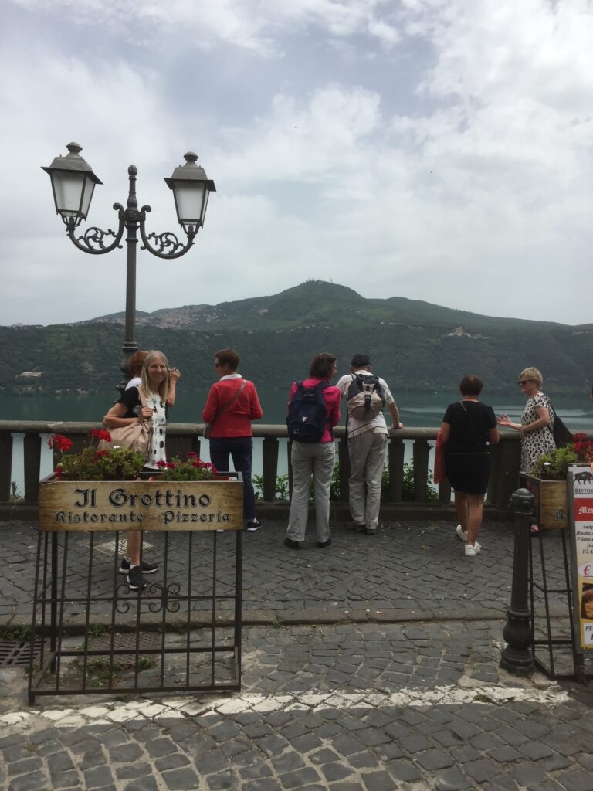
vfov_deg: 61.7
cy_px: 396
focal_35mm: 29
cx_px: 296
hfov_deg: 48.2
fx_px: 662
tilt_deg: -2.7
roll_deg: -1.3
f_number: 2.2
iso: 32
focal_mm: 4.15
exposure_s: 1/2198
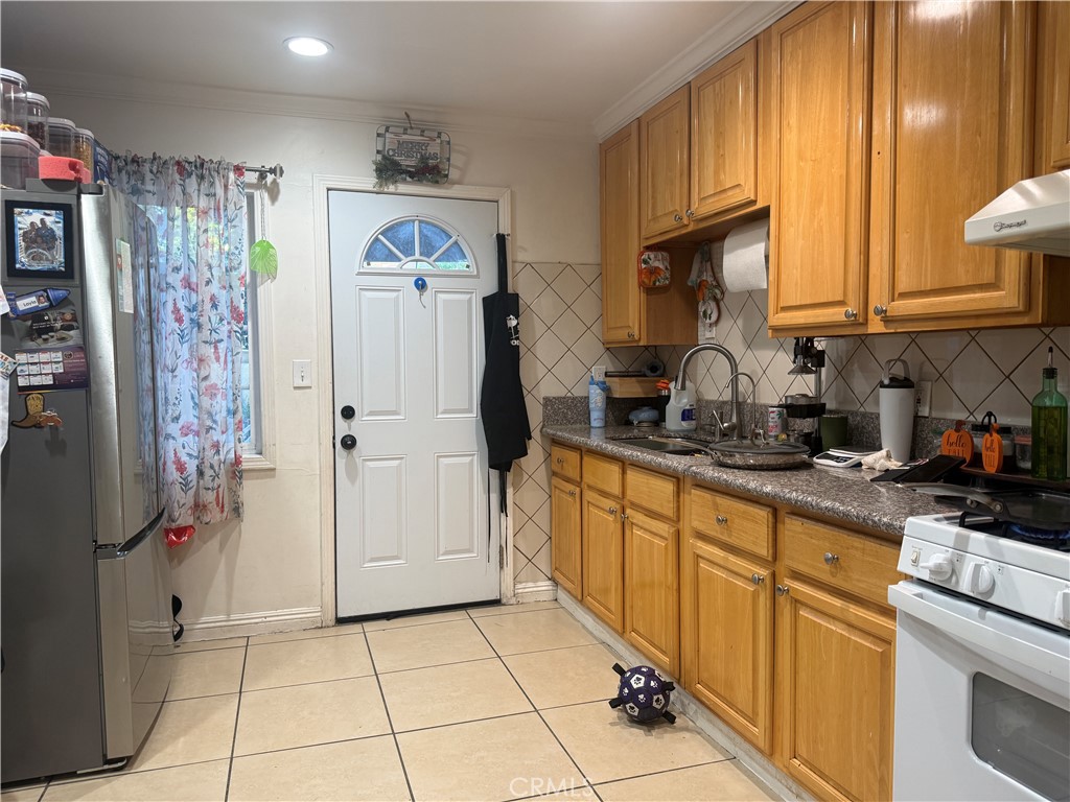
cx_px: 535
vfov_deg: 56.8
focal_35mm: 24
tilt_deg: -2.4
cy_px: 401
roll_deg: +0.4
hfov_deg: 71.6
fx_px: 742
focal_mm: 6.76
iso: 200
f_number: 1.78
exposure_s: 1/120
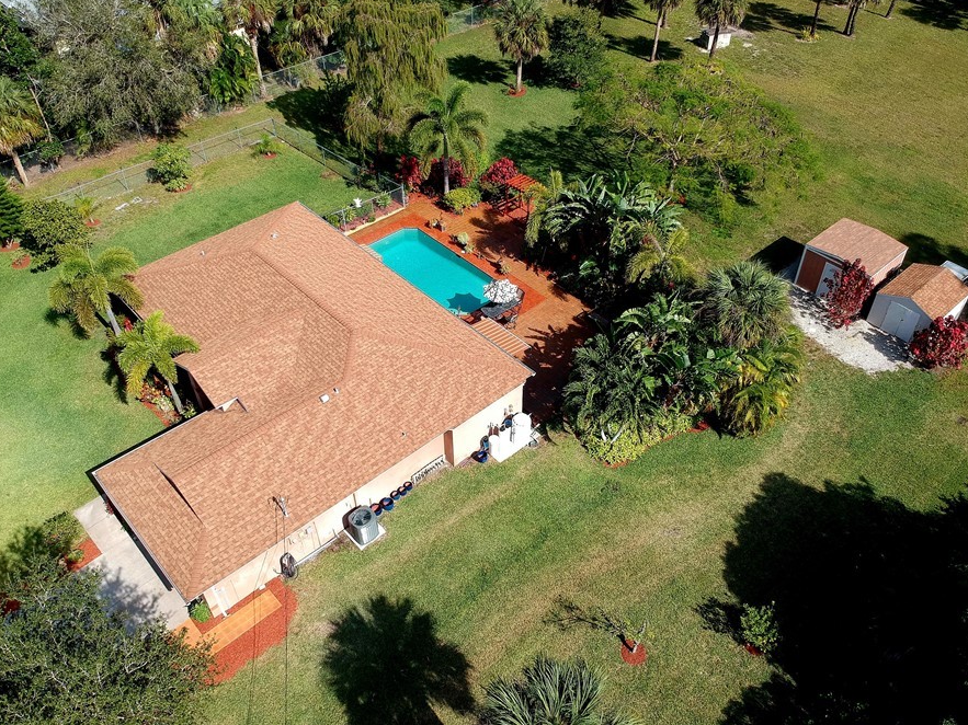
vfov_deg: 48.2
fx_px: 811
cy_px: 357
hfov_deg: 61.7
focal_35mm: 29
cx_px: 501
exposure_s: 1/833
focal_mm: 4.49
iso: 100
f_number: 2.6
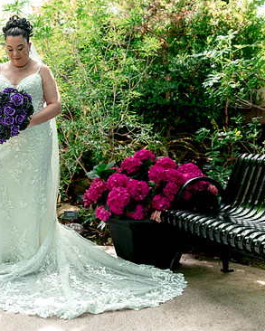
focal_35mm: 55
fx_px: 539
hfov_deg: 27.5
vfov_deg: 34.1
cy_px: 160
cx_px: 92
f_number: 4.5
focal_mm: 37
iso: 200
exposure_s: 1/160
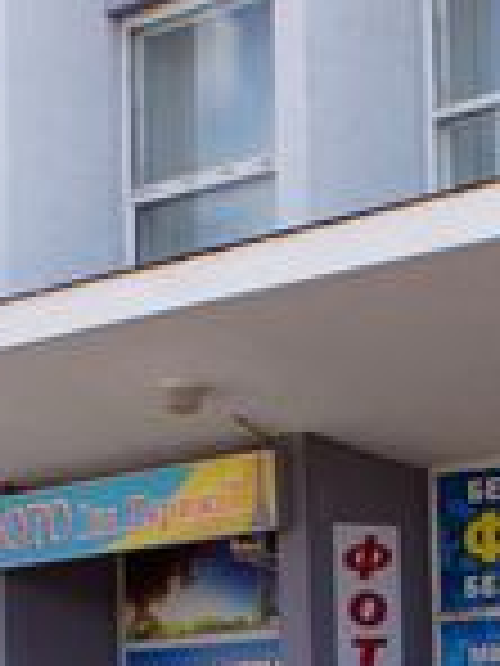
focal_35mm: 136
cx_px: 423
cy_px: 794
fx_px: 2619
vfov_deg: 14.1
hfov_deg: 10.9
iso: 100
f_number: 8
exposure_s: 1/125
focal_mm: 20
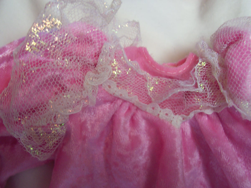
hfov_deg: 50.1
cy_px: 94
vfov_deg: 38.7
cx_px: 126
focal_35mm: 37
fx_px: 268
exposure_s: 1/30
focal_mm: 5.6
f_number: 2.8
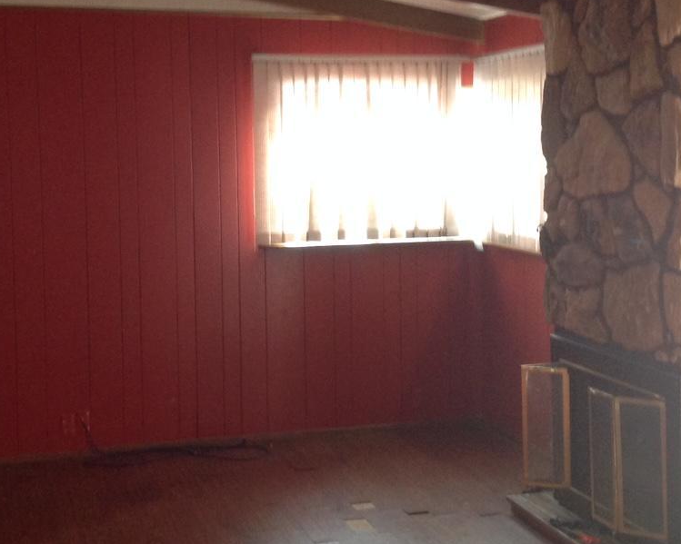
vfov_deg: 25.7
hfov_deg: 31.9
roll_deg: +0.6
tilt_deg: -3.8
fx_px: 1189
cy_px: 209
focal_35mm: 59
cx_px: 288
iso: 200
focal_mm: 4.28
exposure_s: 1/15
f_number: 2.4
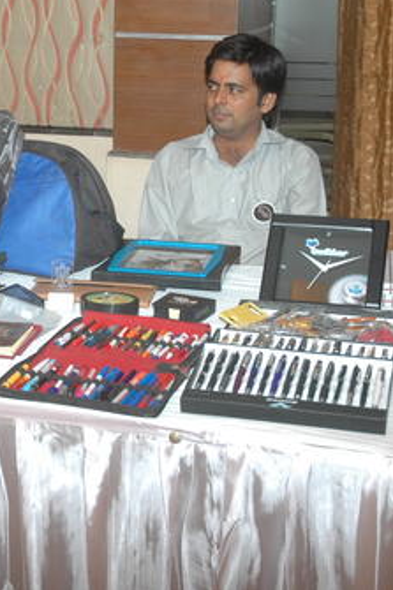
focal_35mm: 78
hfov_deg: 17.0
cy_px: 274
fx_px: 1277
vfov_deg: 26.0
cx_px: -26
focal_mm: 29
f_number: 4.5
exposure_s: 1/60
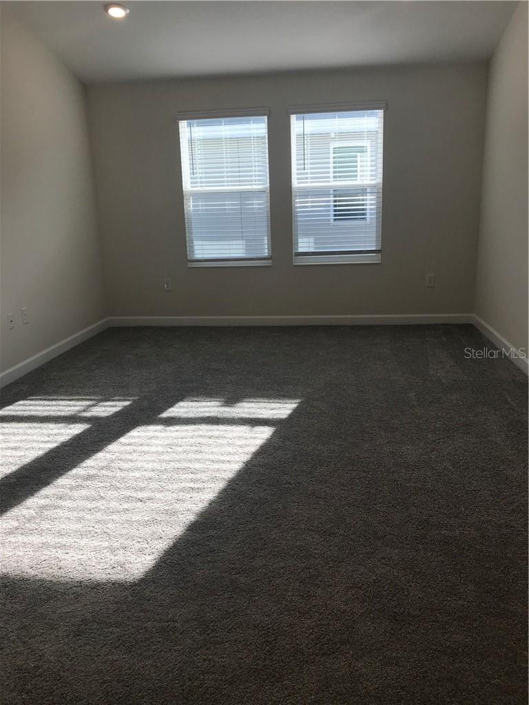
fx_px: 571
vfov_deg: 63.4
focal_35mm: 28
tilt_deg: -13.4
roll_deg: +1.8
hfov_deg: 49.7
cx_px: 264
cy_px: 352
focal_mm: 3.99
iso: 20
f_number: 1.8
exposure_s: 1/257
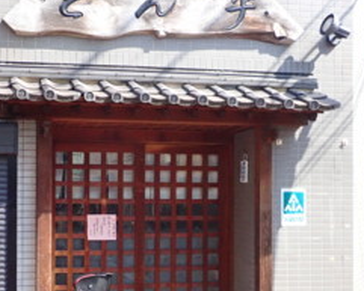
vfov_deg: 29.5
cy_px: 199
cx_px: 82
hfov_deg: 35.6
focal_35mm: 51
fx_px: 550
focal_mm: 5.14
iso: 800
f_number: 9
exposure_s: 1/160
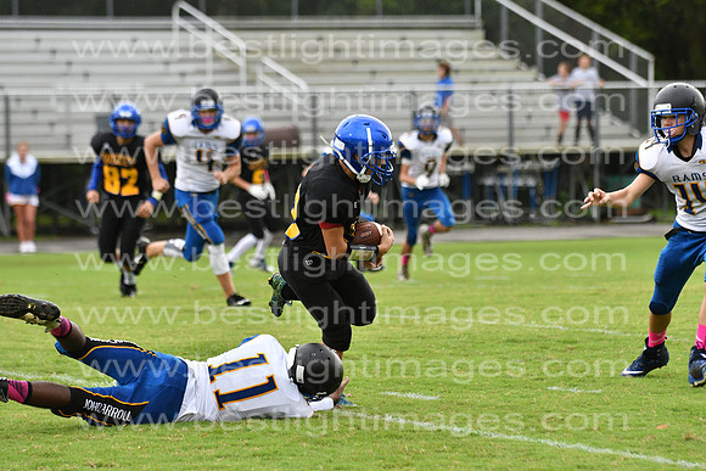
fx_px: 4119
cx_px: 353
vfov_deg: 6.5
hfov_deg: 9.8
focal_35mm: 210
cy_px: 236
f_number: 3.5
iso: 800
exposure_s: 1/2500
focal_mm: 140
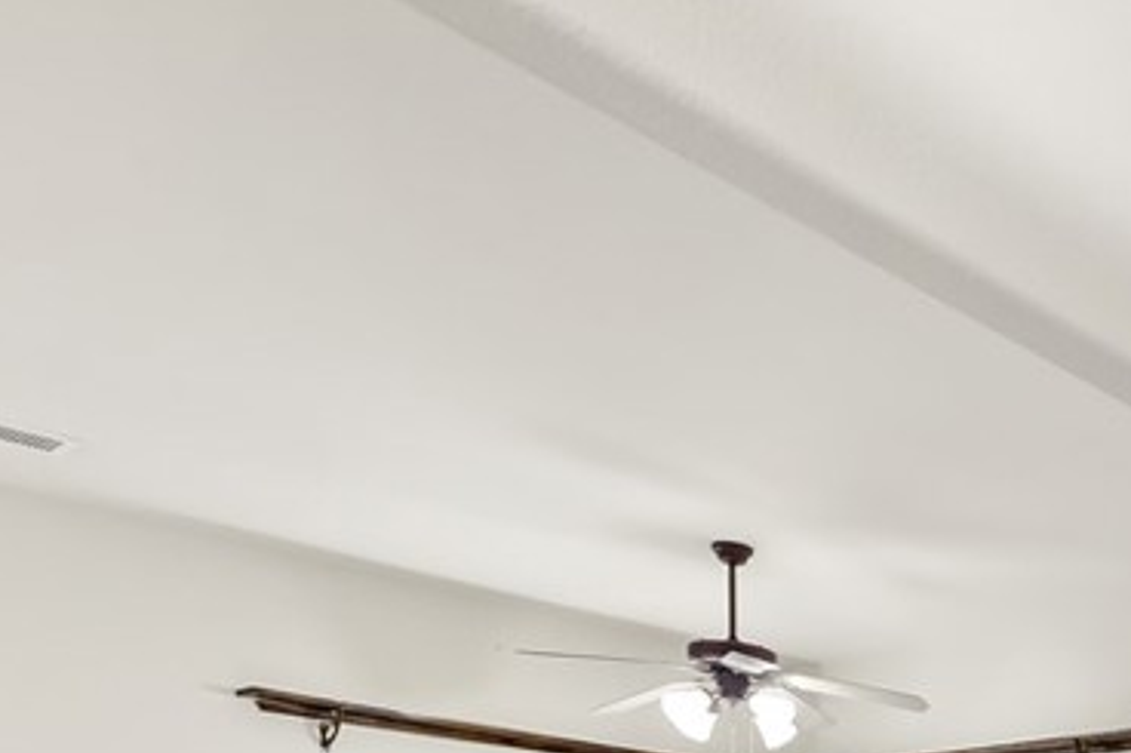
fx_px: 1277
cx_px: 1448
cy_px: 988
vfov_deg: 27.3
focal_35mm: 41
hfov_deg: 34.7
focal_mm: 14.6
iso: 800
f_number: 4
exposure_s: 1/160
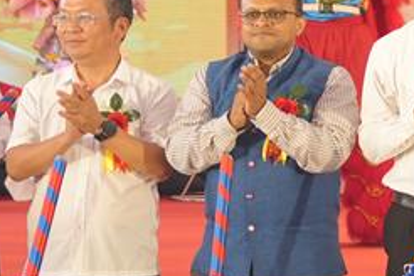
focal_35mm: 210
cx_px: 902
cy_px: 108
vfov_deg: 6.5
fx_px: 2415
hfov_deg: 9.1
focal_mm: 43
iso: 250
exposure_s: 1/160
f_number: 3.2
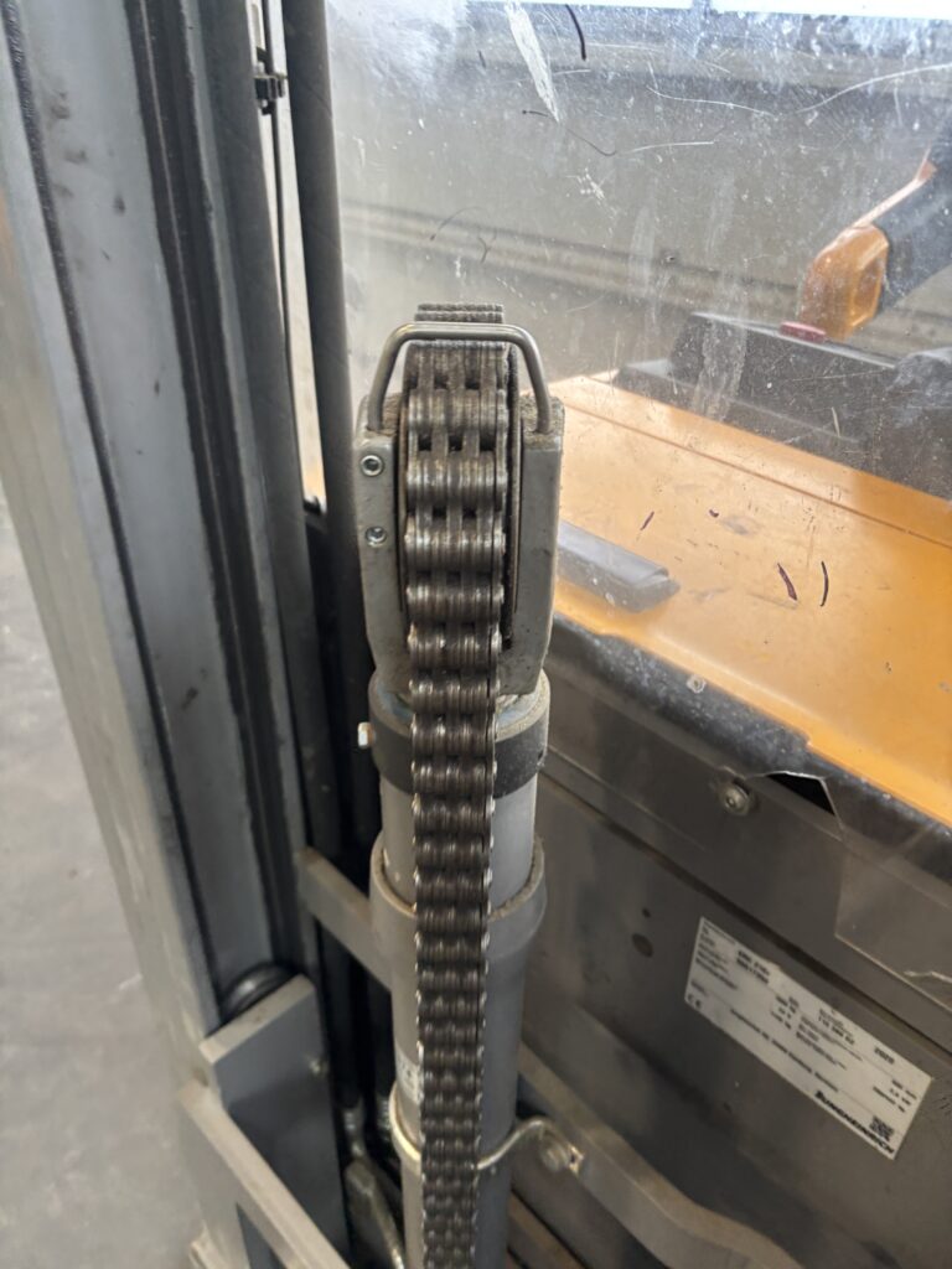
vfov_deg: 67.3
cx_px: 476
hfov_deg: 53.1
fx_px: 953
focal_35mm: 26
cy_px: 634
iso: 160
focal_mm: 5.96
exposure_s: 1/60
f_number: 1.6
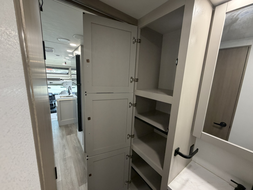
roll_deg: -3.5
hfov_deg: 102.1
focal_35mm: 14
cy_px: 95
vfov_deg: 85.7
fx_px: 102
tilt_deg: -9.9
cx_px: 126
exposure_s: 1/80
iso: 320
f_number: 2.2
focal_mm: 2.22
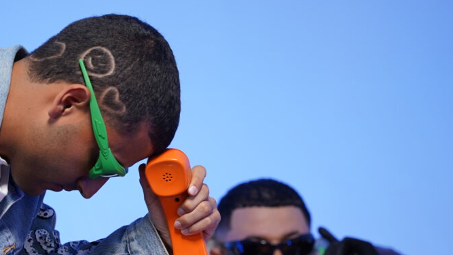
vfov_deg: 9.2
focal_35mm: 132
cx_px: 242
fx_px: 1585
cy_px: 209
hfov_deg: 16.3
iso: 200
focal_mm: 70
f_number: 2.8
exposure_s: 1/160
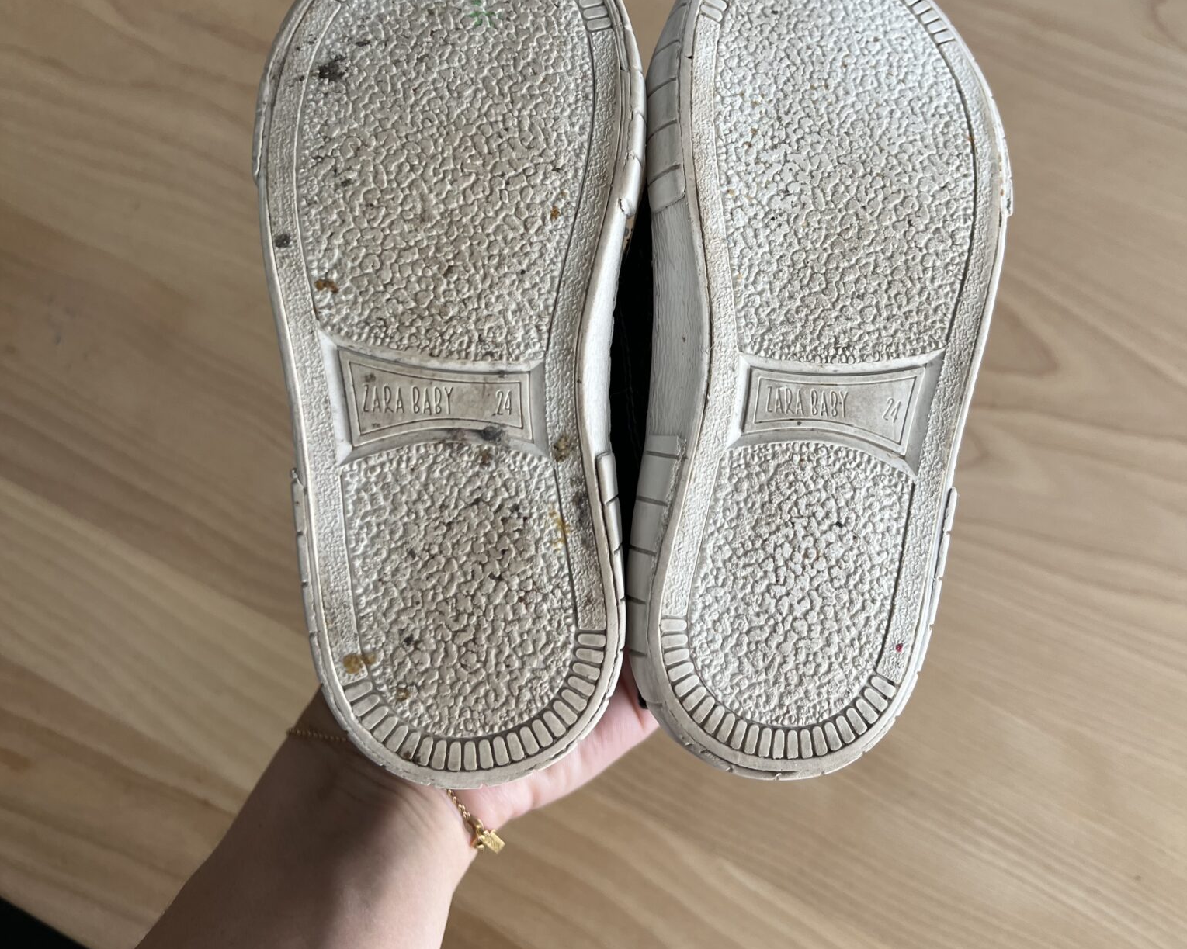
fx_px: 1194
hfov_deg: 52.8
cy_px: 307
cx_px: 595
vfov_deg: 42.7
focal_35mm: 34
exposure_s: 1/123
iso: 32
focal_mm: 5.7
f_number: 1.5
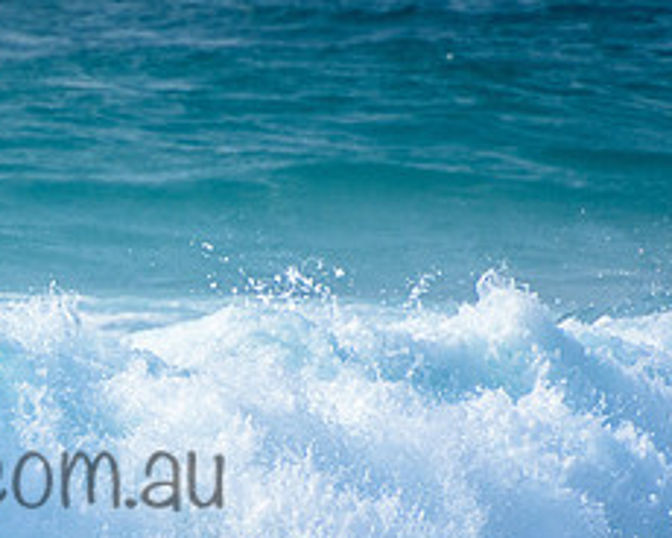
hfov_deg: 1.4
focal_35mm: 1422
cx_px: -85
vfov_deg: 1.1
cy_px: 440
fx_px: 28282
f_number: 5.6
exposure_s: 1/2000
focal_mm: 400
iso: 320
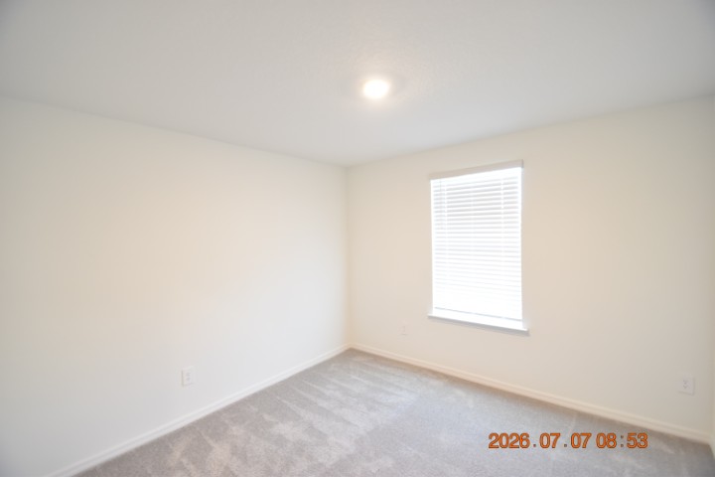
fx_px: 298
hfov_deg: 100.4
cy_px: 238
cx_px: 358
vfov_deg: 77.3
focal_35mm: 15
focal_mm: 10
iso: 800
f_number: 3.5
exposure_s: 1/30
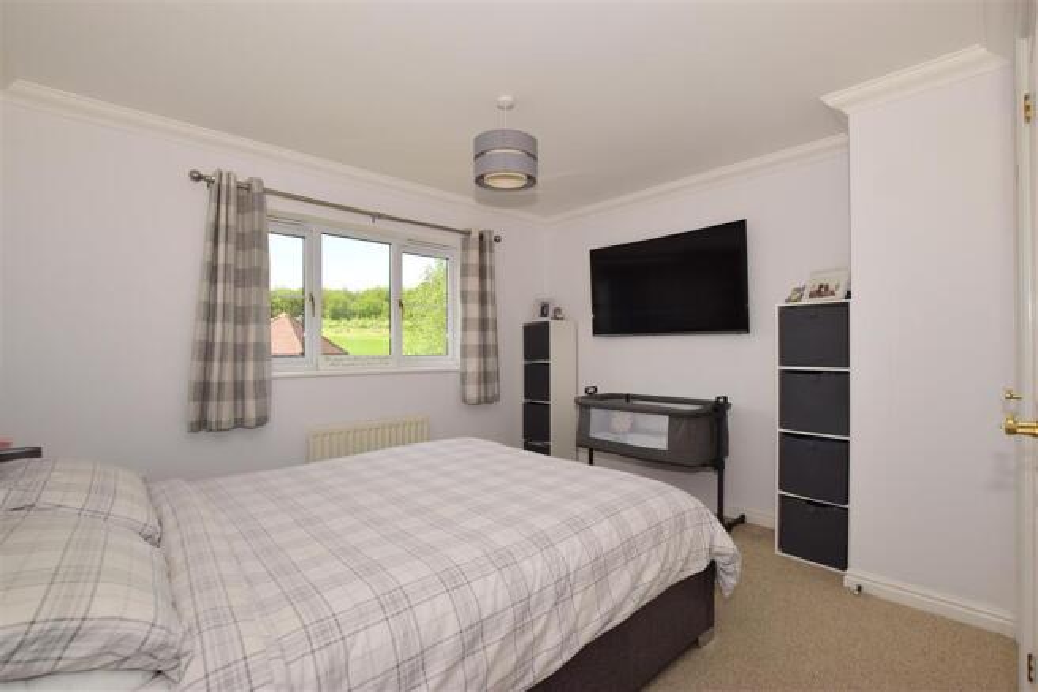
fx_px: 432
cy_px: 346
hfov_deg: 100.4
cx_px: 519
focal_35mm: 15
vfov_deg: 77.3
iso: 400
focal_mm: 10
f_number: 11
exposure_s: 1/200
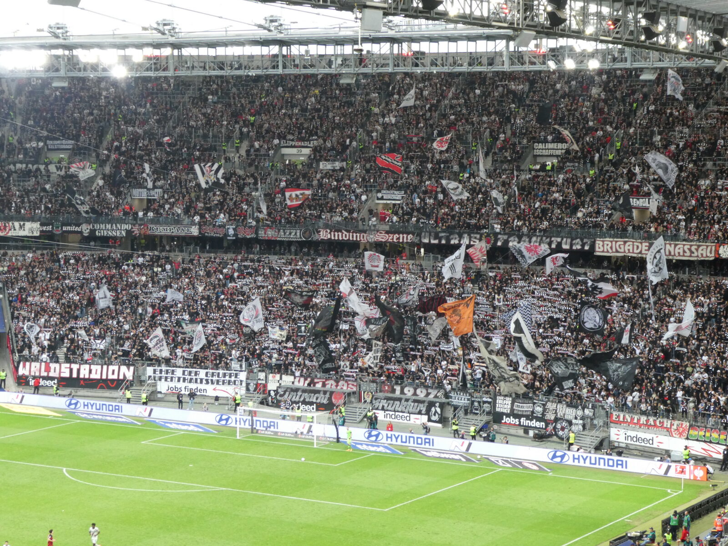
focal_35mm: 79
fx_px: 1661
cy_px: 273
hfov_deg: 24.7
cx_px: 364
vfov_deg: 18.7
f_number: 4.7
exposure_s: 1/80
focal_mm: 14.1
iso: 400
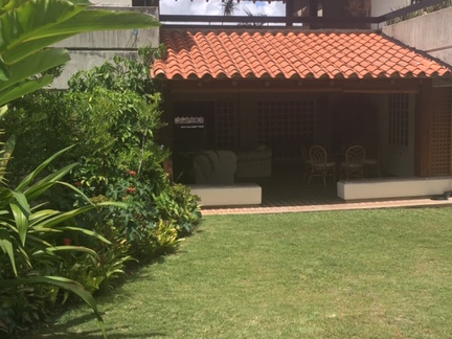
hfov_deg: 43.8
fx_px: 561
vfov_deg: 33.6
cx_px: 235
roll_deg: +0.5
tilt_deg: -6.7
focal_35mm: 43
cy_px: 157
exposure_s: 1/1115
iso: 25
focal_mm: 4.15
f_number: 2.2
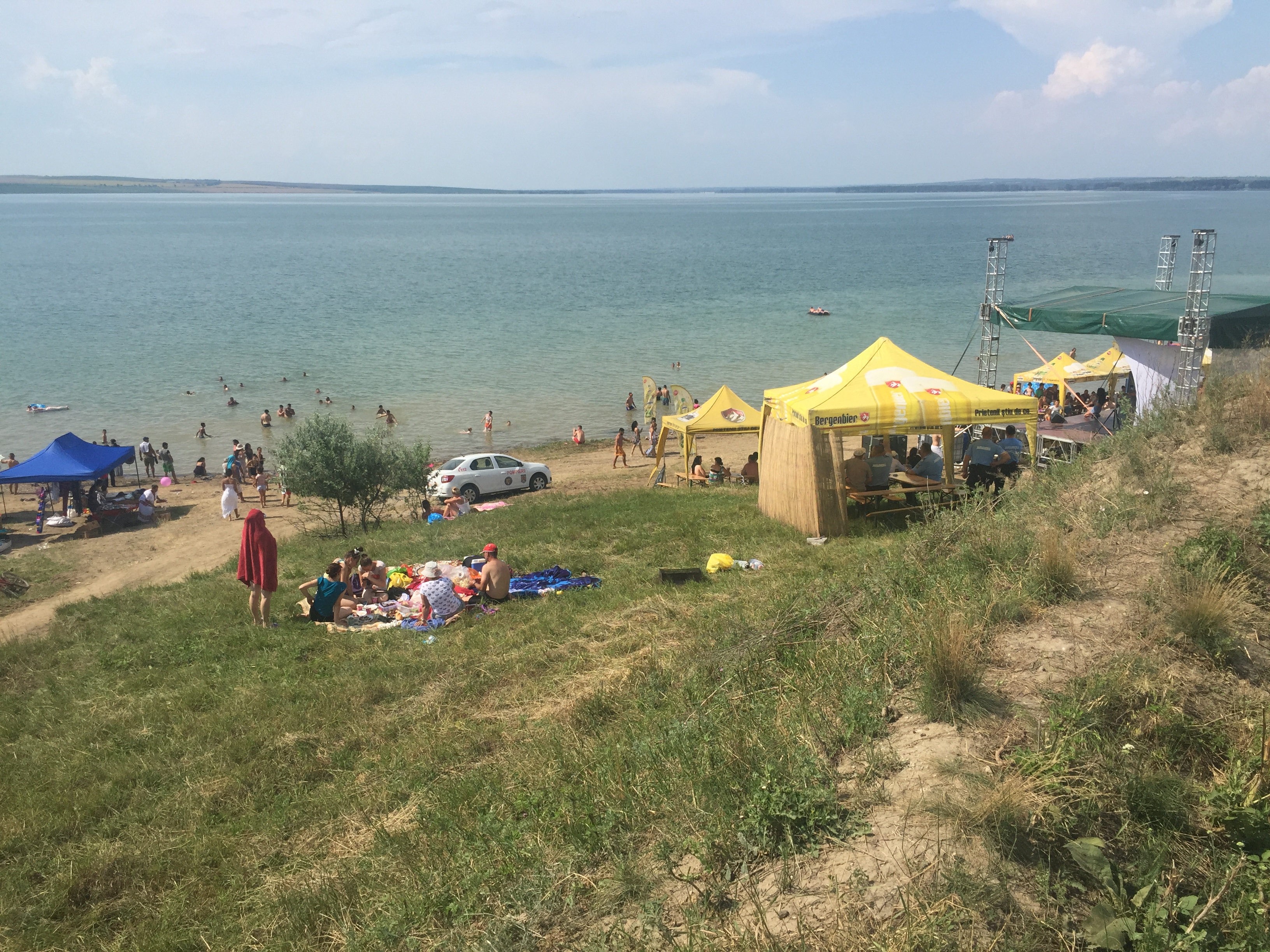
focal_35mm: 29
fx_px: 1064
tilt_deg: -15.4
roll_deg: -1.4
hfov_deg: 61.7
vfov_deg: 48.2
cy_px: 476
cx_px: 635
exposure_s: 1/3049
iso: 32
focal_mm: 4.15
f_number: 2.2
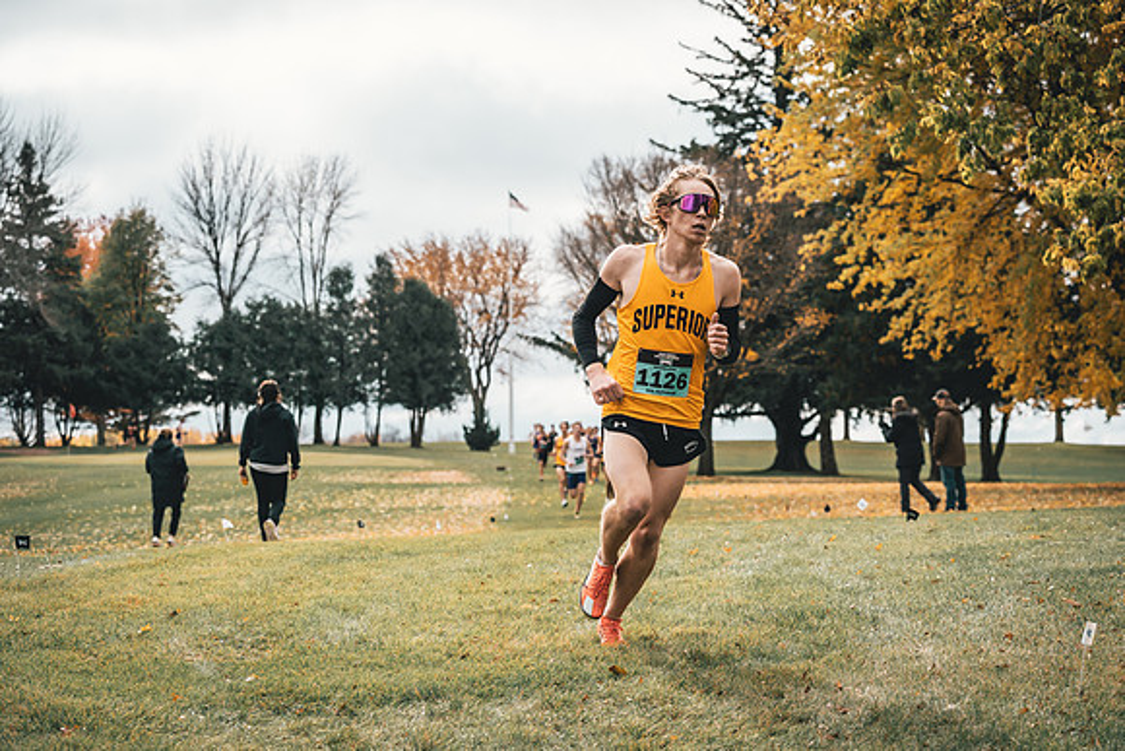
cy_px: 376
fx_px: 3134
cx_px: 562
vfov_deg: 13.7
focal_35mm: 100
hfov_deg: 20.4
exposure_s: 1/1250
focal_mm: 100
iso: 400
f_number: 6.3
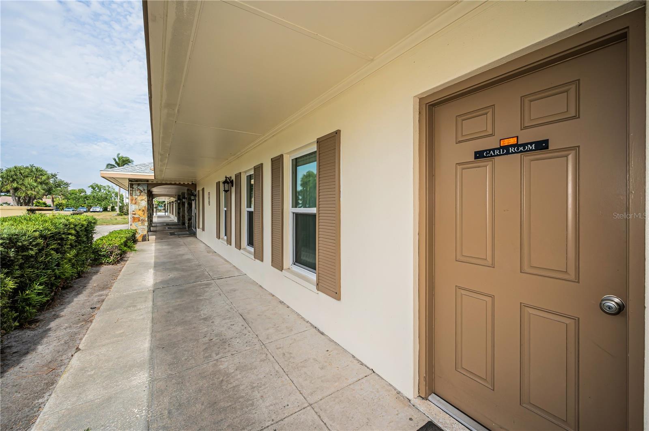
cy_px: 216
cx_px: 324
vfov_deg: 81.1
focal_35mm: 14
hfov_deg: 104.3
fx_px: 252
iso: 320
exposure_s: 1/800
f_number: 8
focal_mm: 14
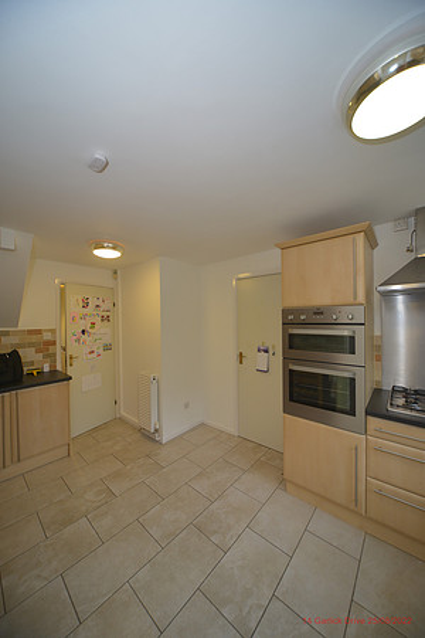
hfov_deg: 90.0
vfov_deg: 112.6
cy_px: 319
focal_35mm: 12
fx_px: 212
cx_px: 212
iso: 500
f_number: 5.6
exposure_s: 1/30
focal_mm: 12
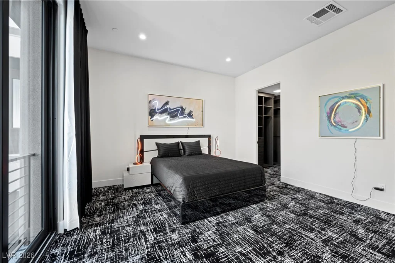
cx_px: 198
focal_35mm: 14
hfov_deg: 104.2
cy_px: 132
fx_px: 154
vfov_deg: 81.2
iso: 500
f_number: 8
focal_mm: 14
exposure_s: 1/4
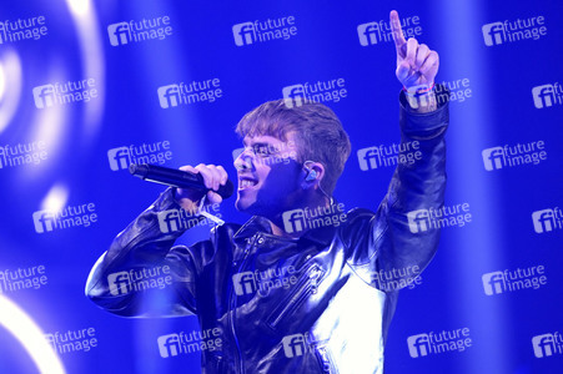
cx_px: 282
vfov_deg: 3.3
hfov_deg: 5.0
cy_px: 187
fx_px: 6407
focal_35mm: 410
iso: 6400
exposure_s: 1/320
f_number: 5.6
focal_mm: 410
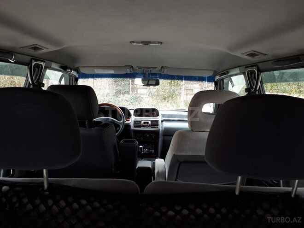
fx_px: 237
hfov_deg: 65.3
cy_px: 114
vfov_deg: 51.4
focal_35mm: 27
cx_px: 152
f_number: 1.9
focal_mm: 3.6
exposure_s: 1/33
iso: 80
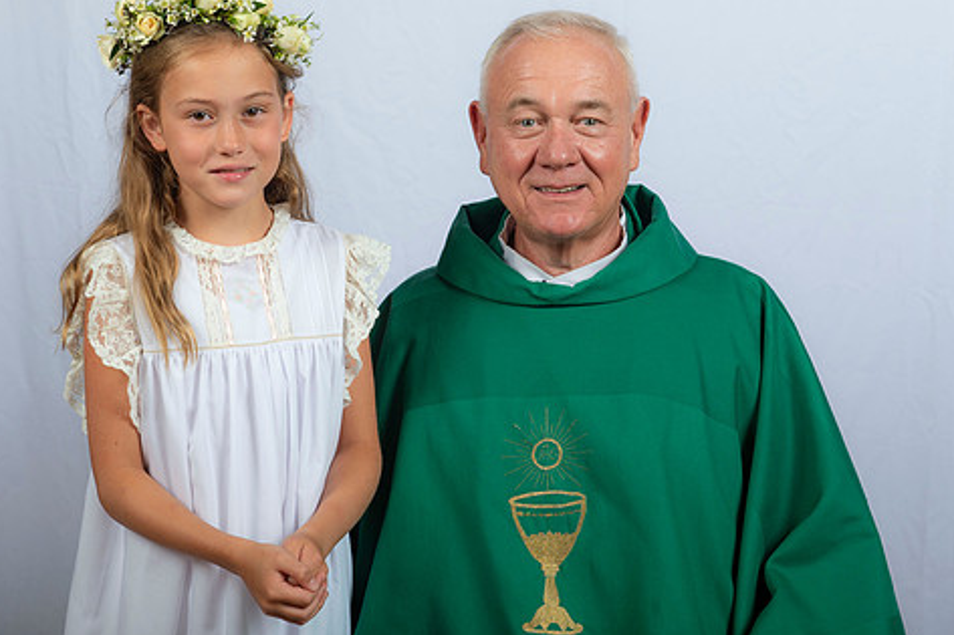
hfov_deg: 26.7
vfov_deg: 17.9
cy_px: 308
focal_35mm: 76
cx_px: 460
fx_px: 2013
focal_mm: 62
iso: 320
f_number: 8
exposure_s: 1/200
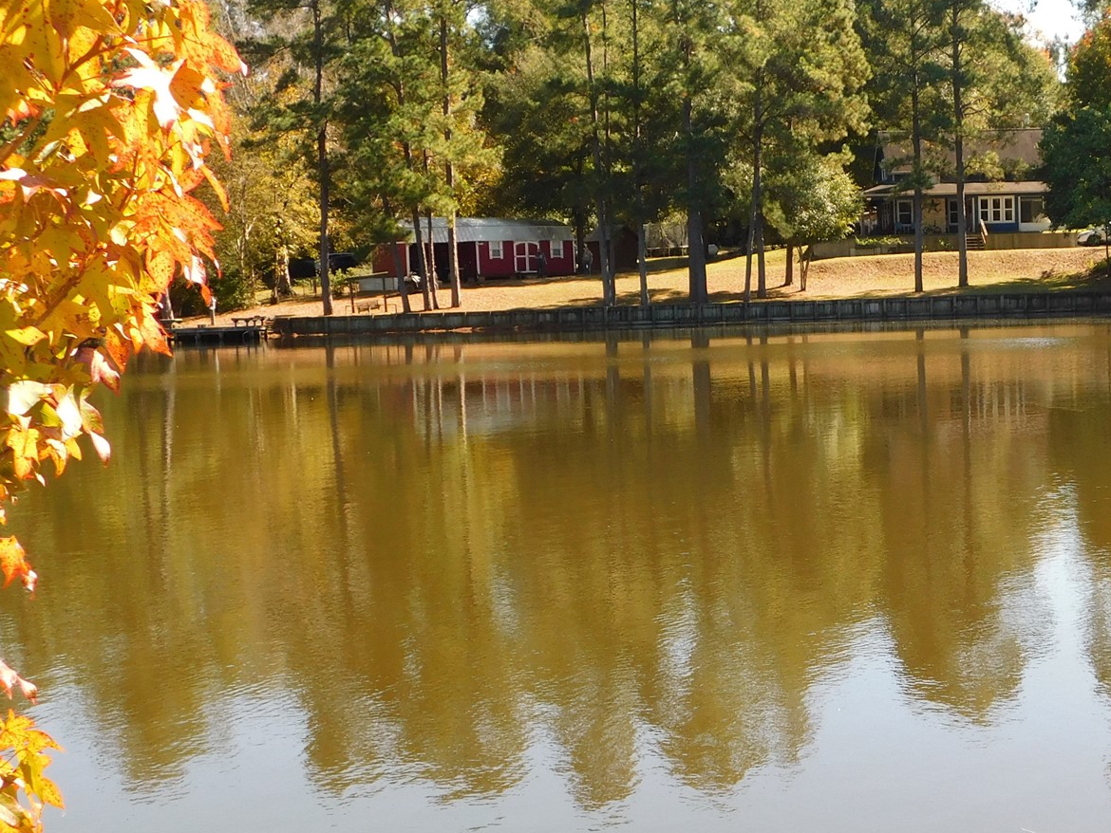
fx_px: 2022
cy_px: 476
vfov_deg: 23.3
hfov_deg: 30.1
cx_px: 865
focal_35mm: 63
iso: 125
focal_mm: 6.3
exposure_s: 1/400
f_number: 3.5
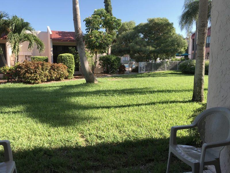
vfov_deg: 48.2
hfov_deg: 61.7
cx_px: 115
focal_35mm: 29
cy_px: 86
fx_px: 193
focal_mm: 4.15
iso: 25
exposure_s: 1/657
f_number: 2.2
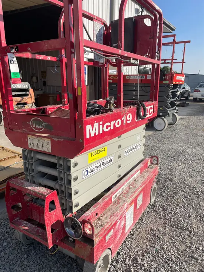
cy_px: 136
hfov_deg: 53.1
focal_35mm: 26
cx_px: 102
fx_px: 204
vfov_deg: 67.3
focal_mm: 4.2
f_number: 1.6
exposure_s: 1/3610
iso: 32
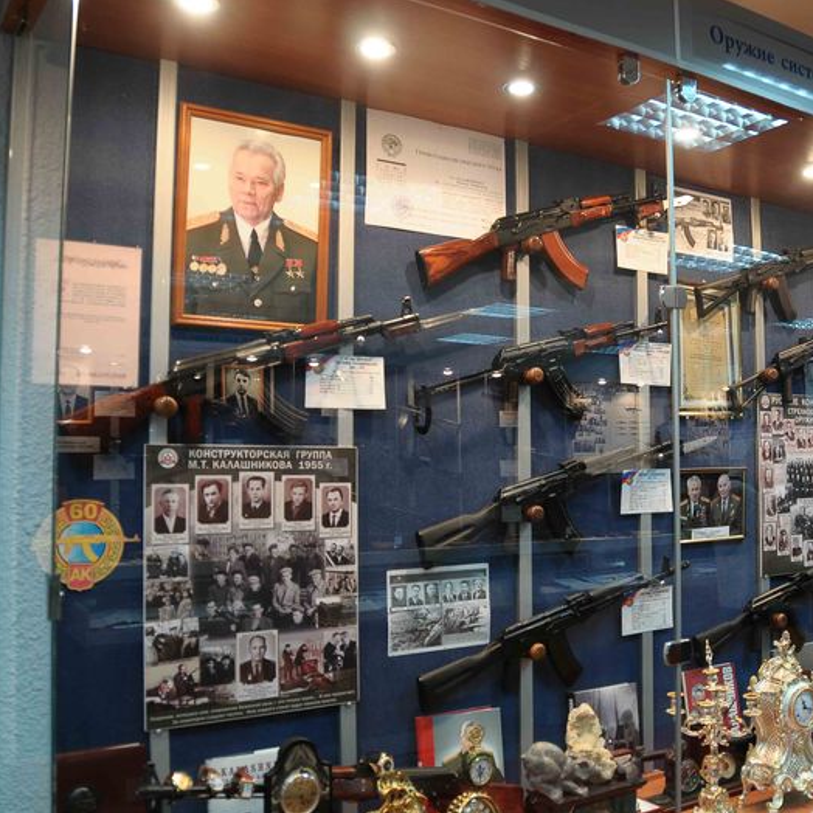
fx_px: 930
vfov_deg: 47.2
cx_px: 518
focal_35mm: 35
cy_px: 409
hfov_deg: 46.7
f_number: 3.5
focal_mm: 18
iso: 250
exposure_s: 1/20
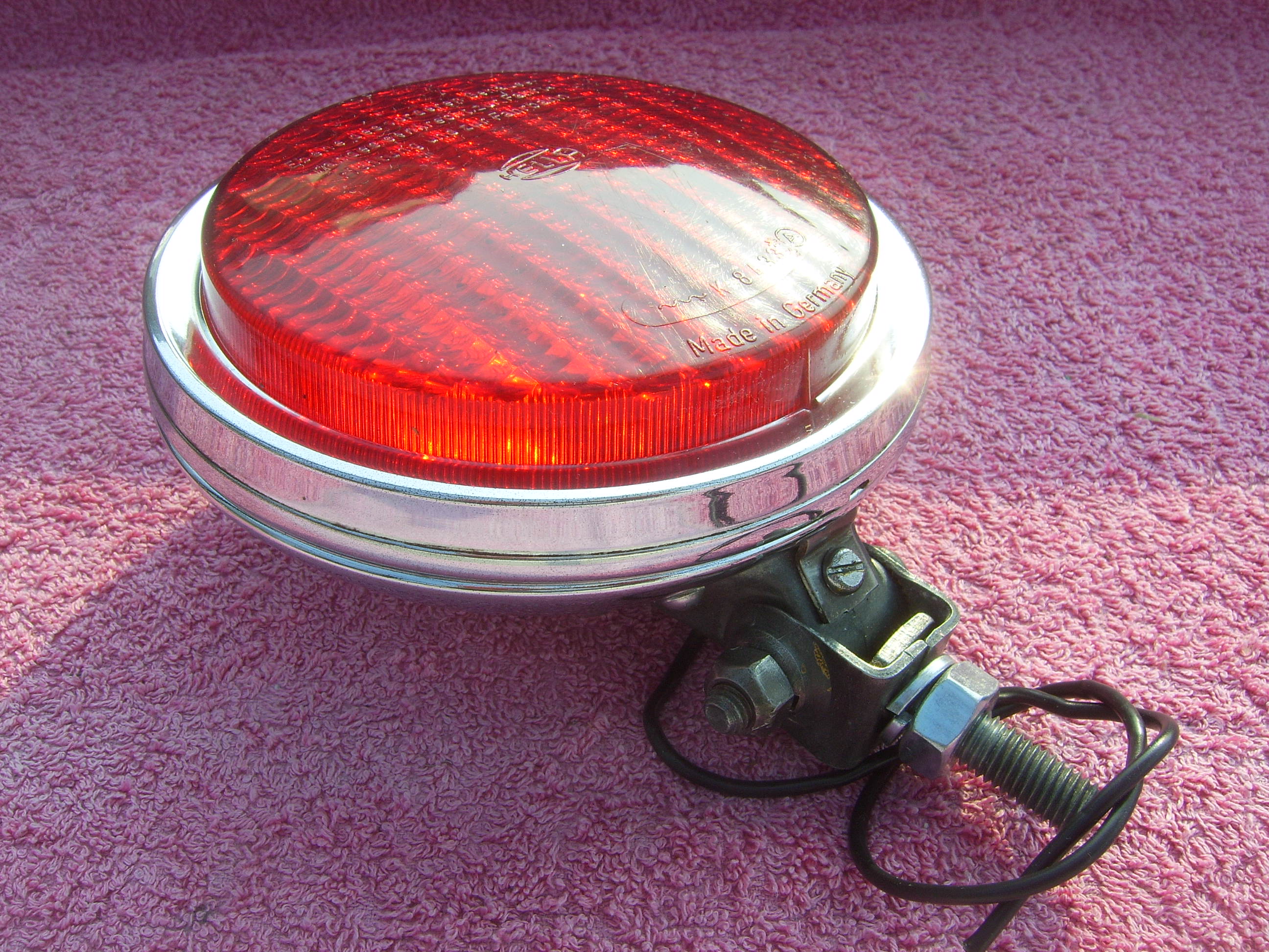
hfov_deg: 49.0
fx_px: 1393
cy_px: 476
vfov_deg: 37.7
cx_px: 634
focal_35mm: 38
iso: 50
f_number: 6.4
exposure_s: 1/125
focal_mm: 7.8
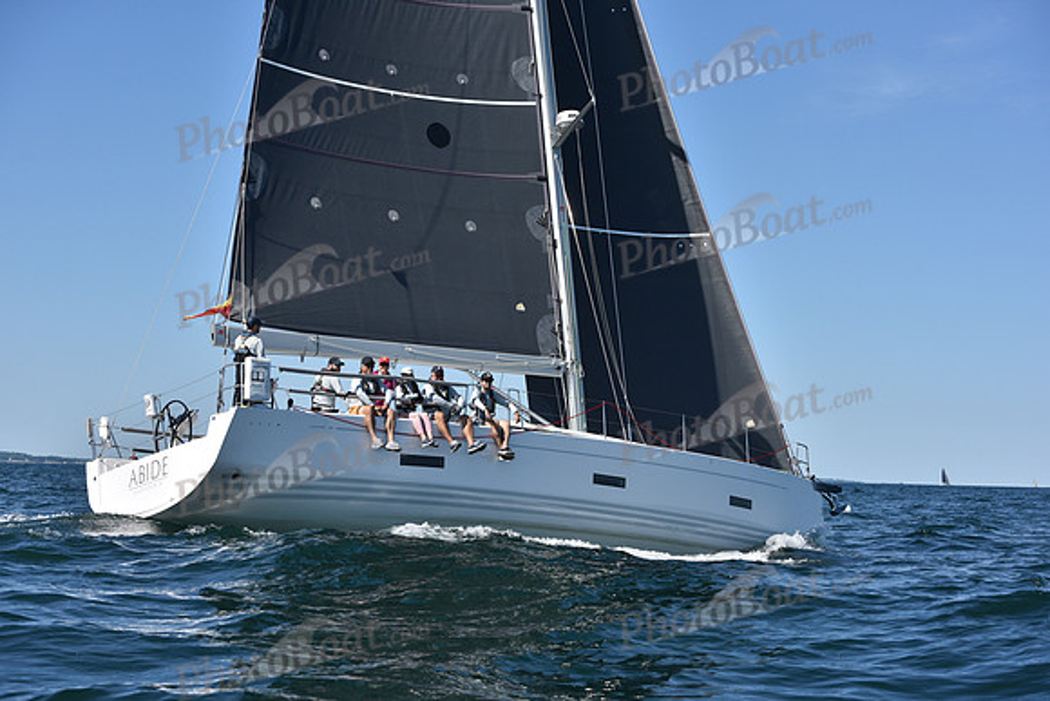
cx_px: 525
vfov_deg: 19.5
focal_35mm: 70
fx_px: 2042
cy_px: 350
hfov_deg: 28.8
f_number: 7.1
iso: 250
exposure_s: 1/1600
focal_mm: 70
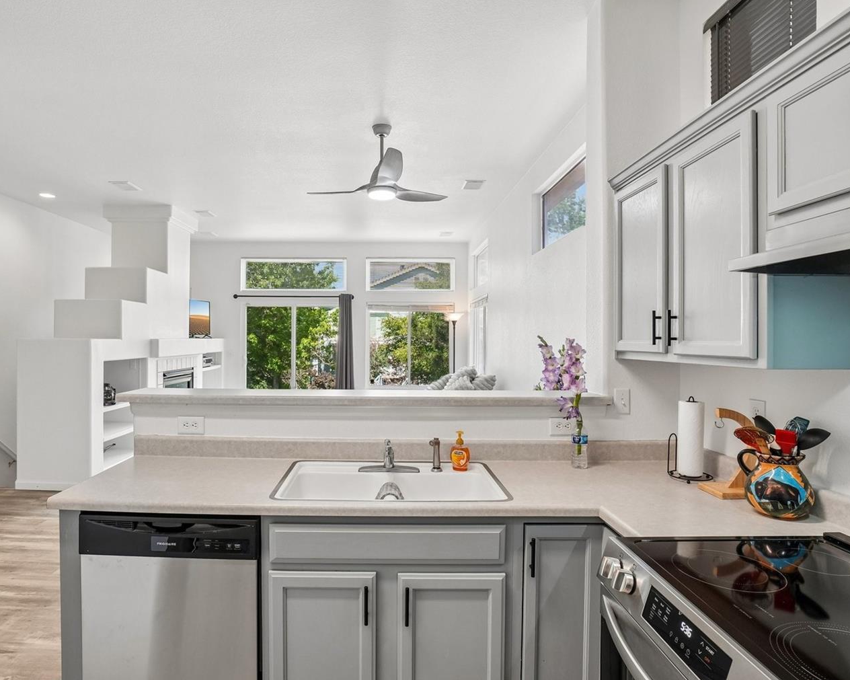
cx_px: 385
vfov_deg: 69.2
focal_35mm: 20
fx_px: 493
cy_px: 344
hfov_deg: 81.3
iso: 400
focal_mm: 11
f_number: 8
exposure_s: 1/50
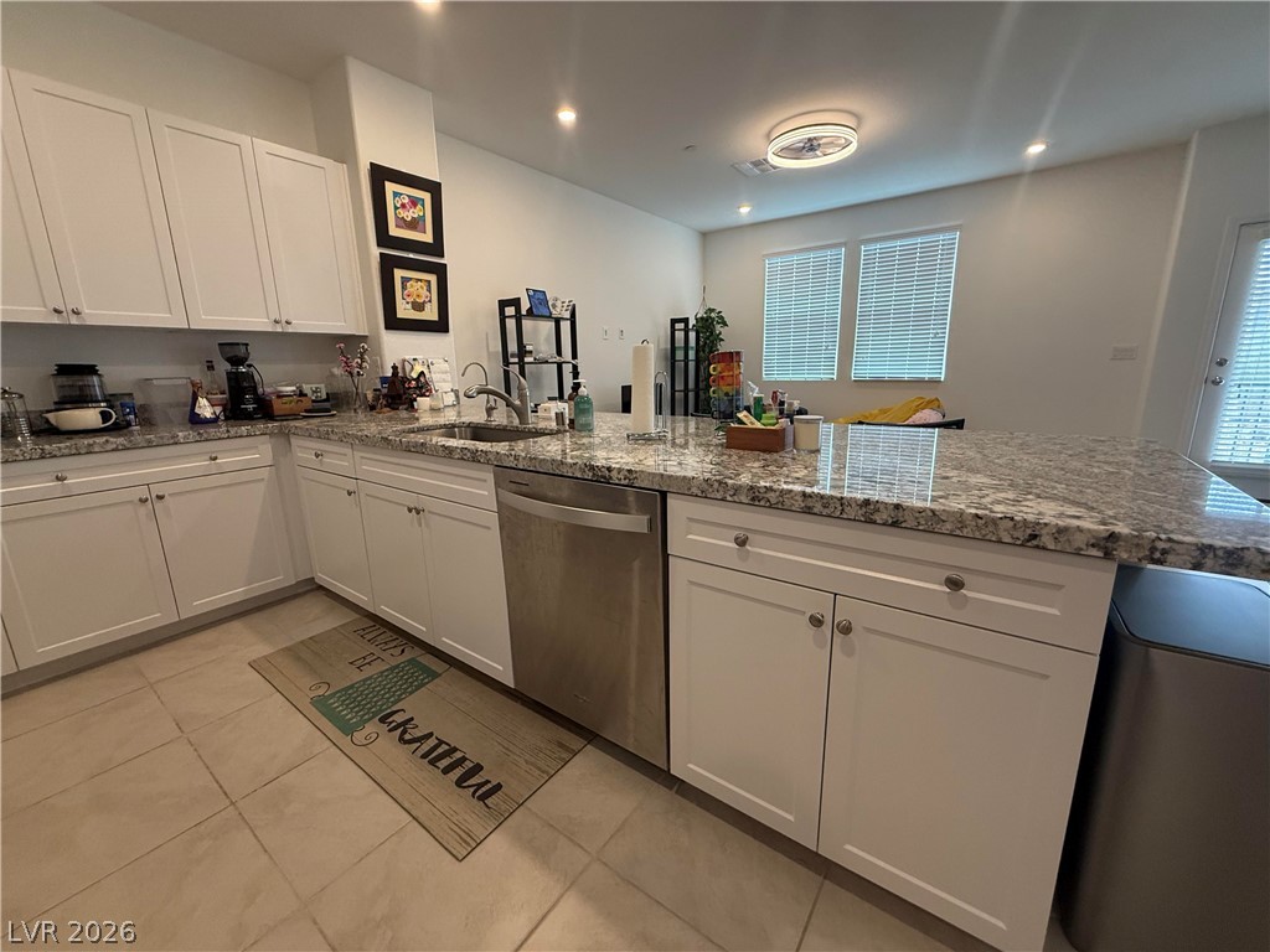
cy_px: 476
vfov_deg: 85.7
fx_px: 514
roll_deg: +1.4
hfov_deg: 102.1
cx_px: 635
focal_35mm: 14
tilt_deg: -11.7
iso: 320
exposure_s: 1/120
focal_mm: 2.22
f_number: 2.2
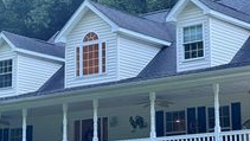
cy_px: 35
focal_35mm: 124
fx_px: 823
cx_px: 103
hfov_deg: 17.3
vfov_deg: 9.8
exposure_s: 1/159
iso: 100
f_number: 1.78
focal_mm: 6.76
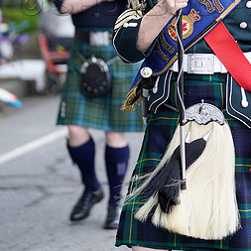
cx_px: 180
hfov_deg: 8.1
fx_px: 1772
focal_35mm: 216
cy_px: -2
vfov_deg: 8.1
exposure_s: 1/400
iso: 400
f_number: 2.8
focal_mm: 111
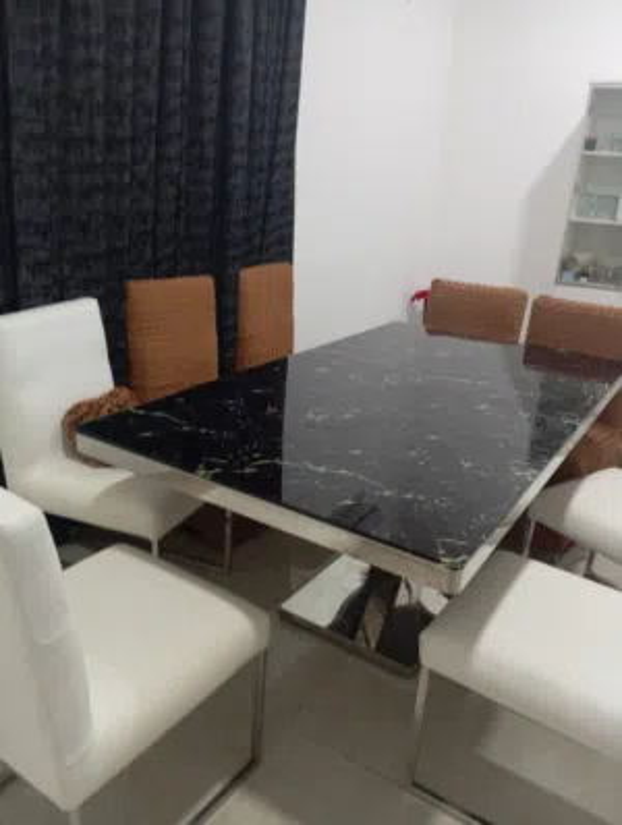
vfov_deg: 63.4
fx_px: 669
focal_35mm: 28
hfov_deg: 49.9
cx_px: 311
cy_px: 412
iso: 882
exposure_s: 1/33.3
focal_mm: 4.22
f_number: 1.8
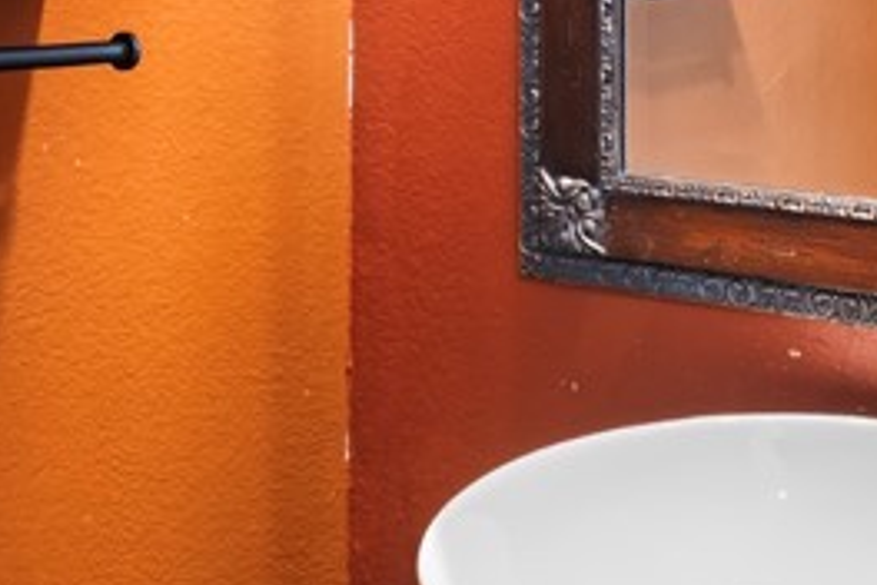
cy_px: -106
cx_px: 651
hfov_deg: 28.4
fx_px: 1705
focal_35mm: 70
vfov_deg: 18.5
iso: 400
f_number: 8
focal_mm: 17
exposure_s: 1/2
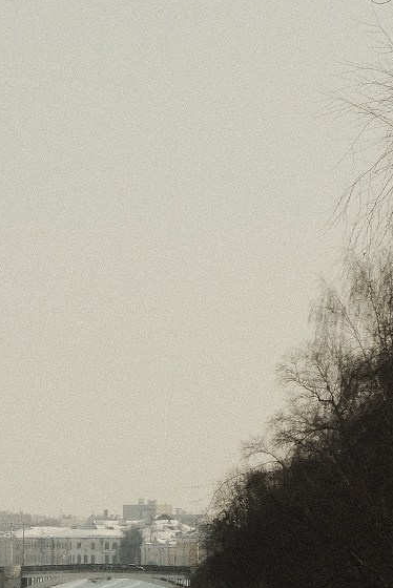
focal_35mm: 263
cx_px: -205
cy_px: 456
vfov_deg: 7.8
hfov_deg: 5.2
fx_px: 4301
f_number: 22
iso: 800
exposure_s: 1/250
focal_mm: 55
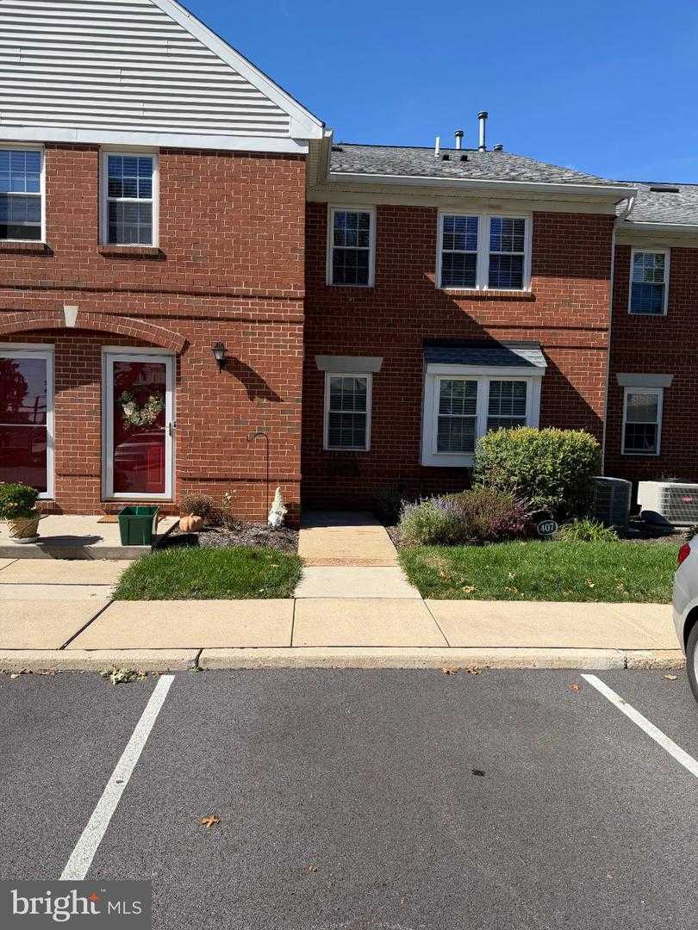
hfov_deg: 56.8
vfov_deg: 71.6
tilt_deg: -2.6
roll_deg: -0.7
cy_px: 465
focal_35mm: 24
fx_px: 645
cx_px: 349
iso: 80
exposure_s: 1/3953
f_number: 1.78
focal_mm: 6.76
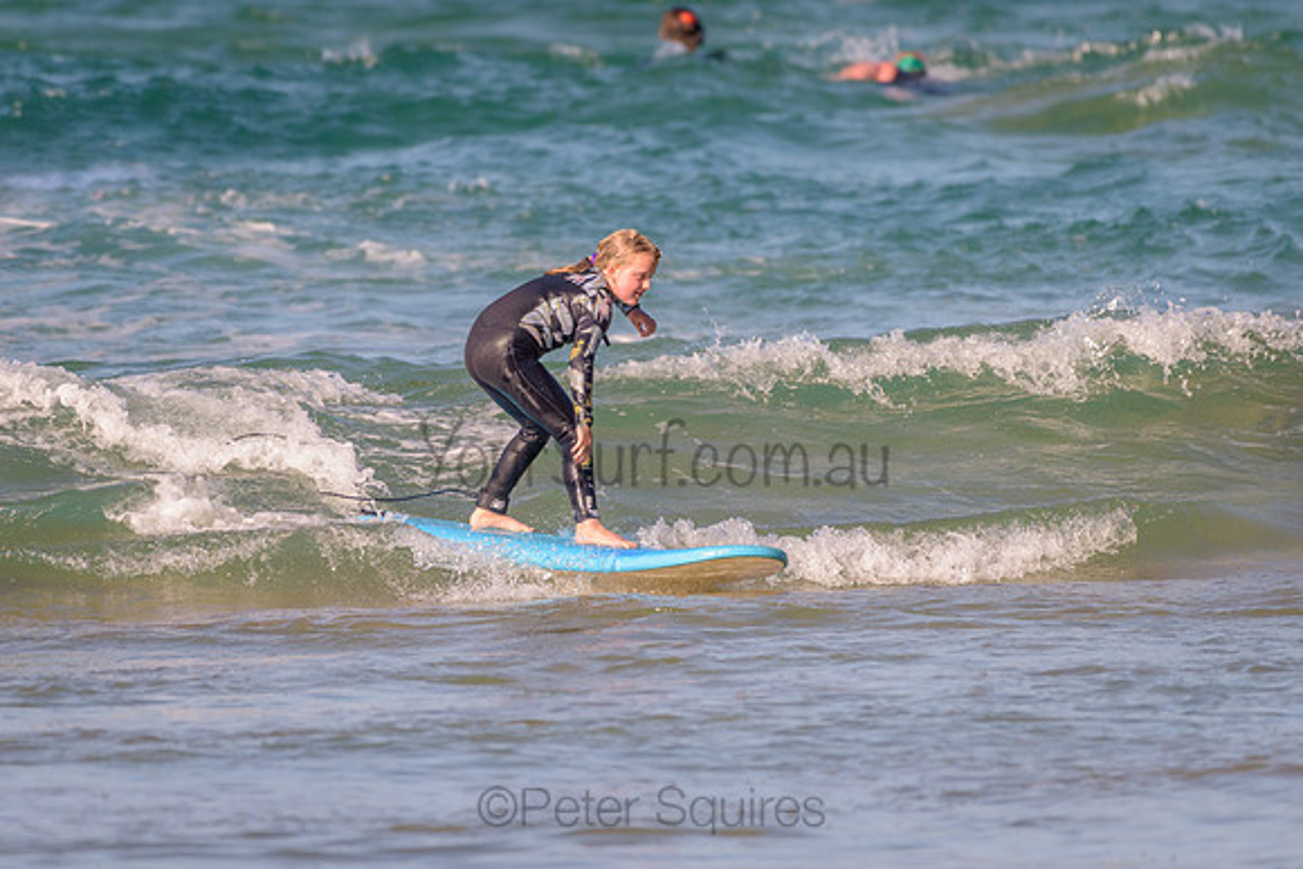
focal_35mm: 630
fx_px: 22816
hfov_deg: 3.3
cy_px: 333
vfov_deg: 2.2
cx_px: 579
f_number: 5.6
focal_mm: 500
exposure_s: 1/2000
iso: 280
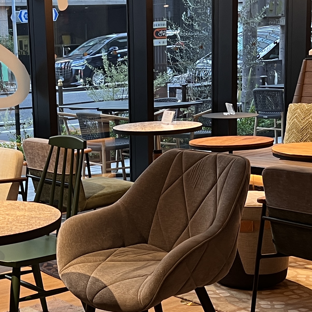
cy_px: 219
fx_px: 785
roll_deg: +3.7
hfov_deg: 22.1
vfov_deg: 22.3
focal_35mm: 77
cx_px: 54
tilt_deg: -9.5
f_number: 1.5
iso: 100
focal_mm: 5.7
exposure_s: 1/60
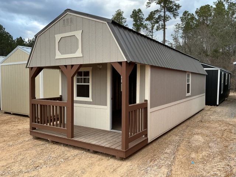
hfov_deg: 61.7
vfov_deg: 48.2
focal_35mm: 29
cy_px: 88
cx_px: 118
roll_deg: +1.4
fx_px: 198
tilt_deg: -3.9
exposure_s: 1/120
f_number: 1.8
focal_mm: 3
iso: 40
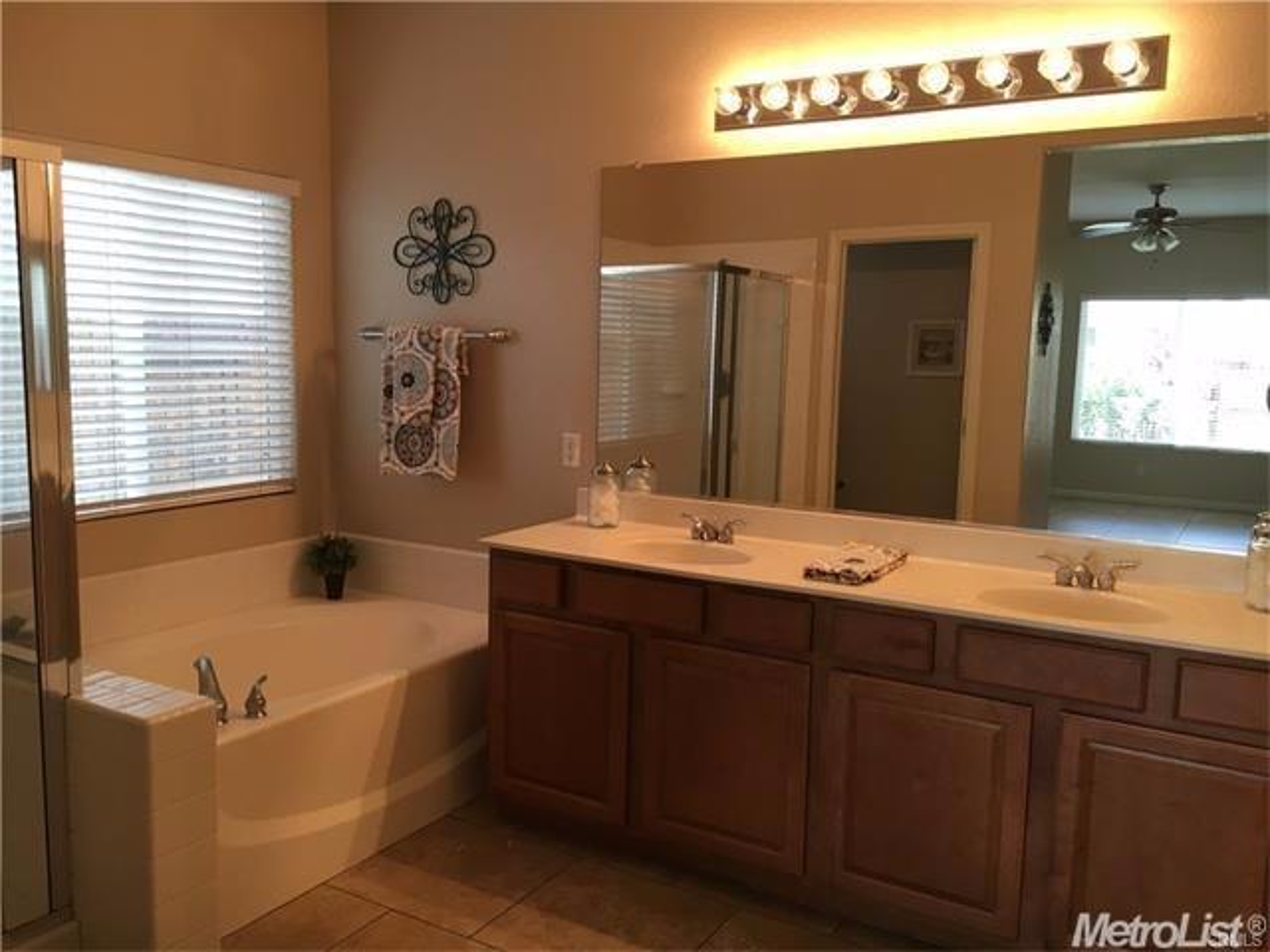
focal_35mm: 29
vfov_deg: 48.2
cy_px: 476
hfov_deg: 61.7
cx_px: 635
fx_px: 1064
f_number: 2.2
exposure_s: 1/30
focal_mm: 4.15
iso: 32
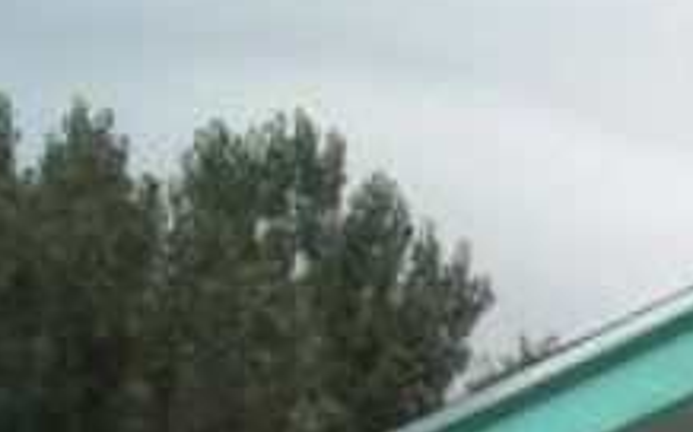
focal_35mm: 174
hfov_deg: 11.3
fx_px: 3285
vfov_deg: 7.2
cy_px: 947
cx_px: 1211
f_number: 5.6
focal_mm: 5.7
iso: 80
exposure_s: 1/250
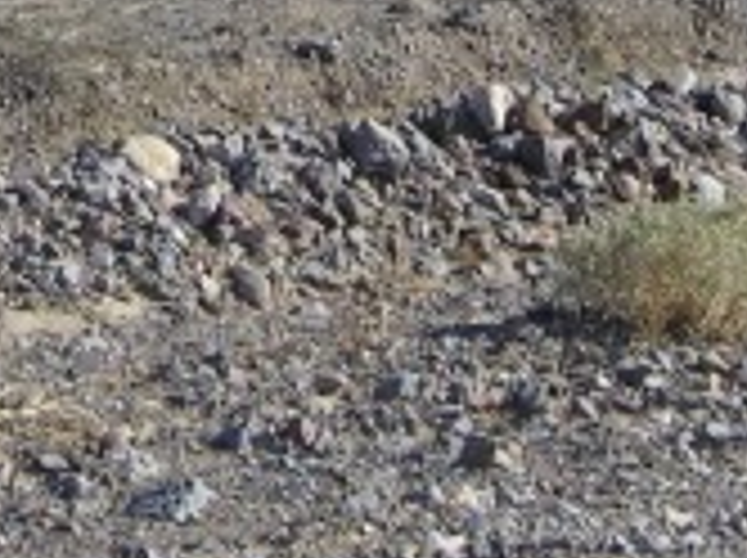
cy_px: -382
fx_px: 6658
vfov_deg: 4.8
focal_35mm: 309
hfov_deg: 6.4
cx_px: -94
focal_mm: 12.7
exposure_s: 1/200
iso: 50
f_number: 6.8
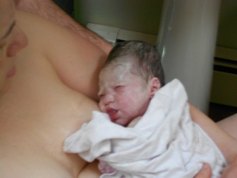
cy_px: 89
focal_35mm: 99
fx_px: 678
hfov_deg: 19.8
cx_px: 118
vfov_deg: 15.0
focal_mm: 17.6
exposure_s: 1/8
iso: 400
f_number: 5.5
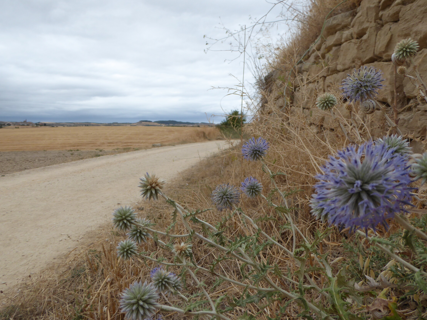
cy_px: 163
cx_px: 194
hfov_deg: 63.3
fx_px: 345
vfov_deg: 49.7
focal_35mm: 28
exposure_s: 1/800
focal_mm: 4.3
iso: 80
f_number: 3.3
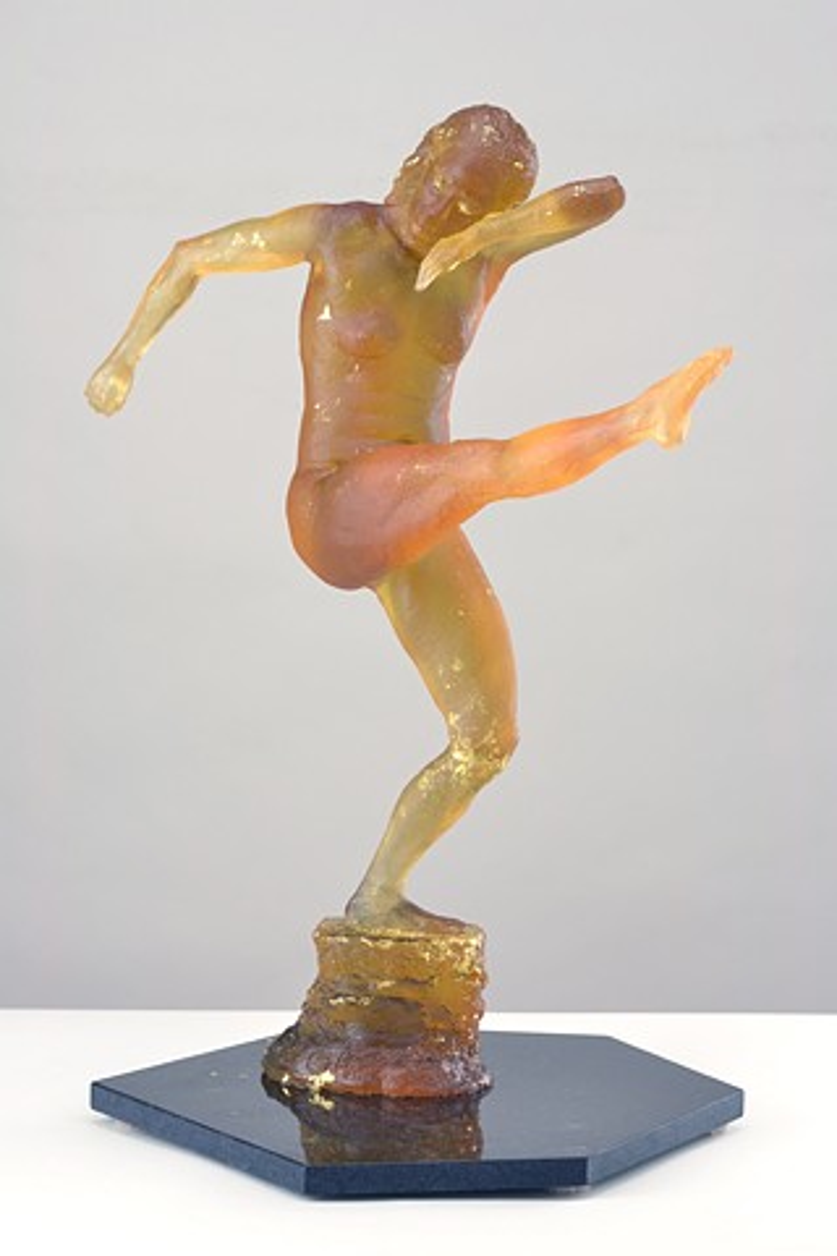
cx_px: 418
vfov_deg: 15.2
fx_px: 4708
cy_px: 628
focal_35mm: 135
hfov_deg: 10.2
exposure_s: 1/10
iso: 200
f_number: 11
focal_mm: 90
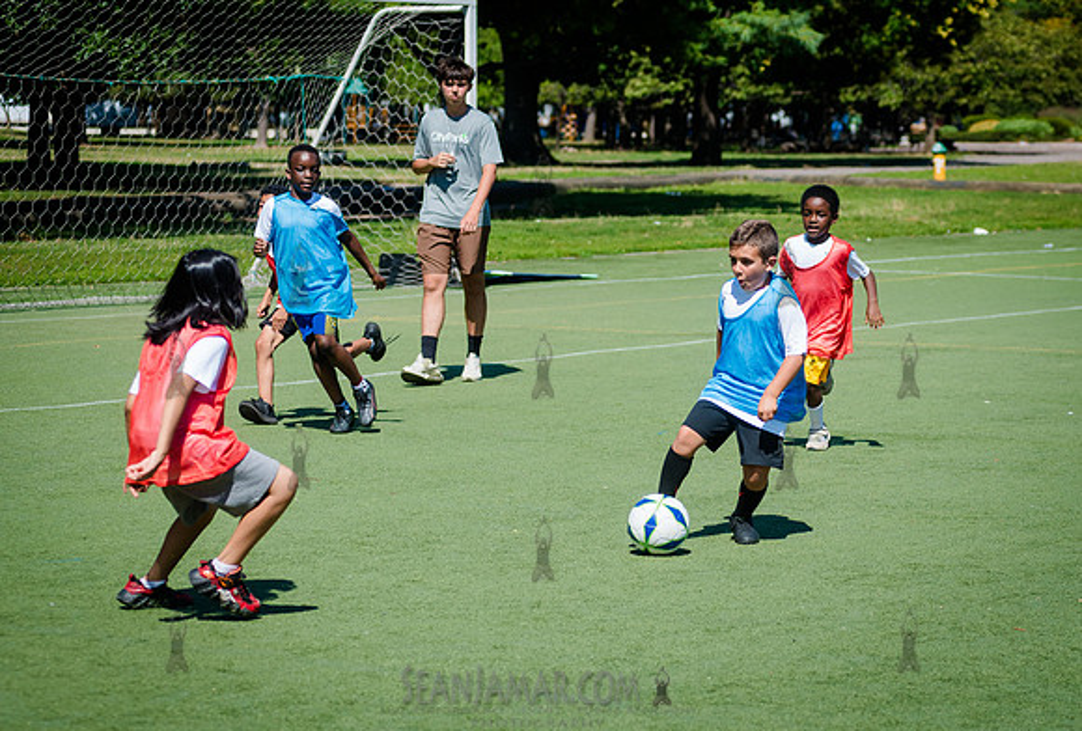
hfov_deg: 18.9
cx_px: 726
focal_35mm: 107
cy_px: 412
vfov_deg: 12.9
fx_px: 3232
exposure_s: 1/2000
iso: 200
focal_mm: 80
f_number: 4
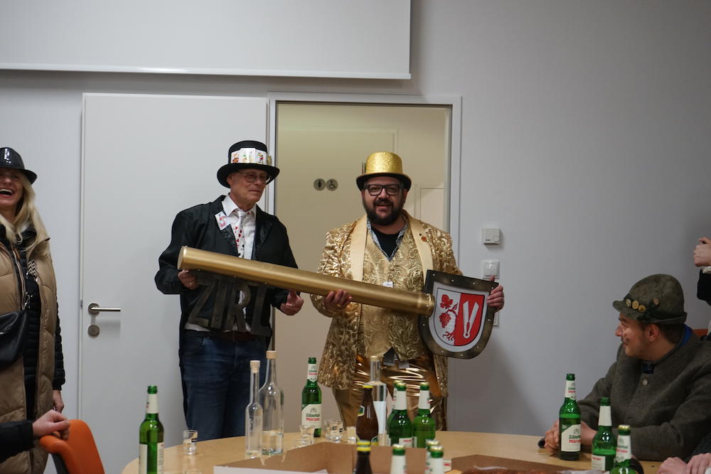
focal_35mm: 70
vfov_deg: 19.5
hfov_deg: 28.8
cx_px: 356
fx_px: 1383
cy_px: 237
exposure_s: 1/80
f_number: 5.6
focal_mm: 70
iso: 2000
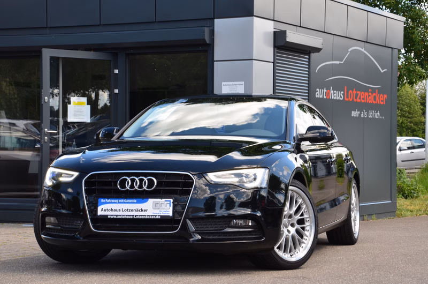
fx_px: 1032
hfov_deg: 23.4
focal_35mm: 87
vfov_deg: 15.6
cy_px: 142
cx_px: 214
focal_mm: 58
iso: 200
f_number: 10
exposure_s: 1/80
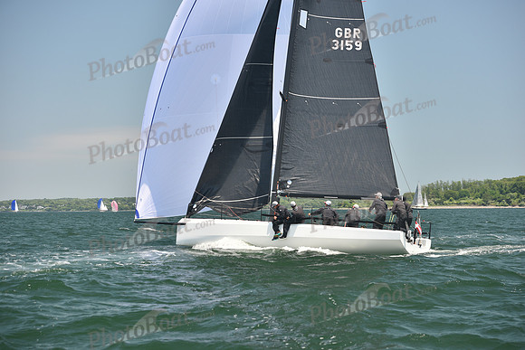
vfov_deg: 19.5
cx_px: 262
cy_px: 175
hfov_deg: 28.8
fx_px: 1021
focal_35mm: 70
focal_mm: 70
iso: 250
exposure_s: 1/640
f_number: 4.5
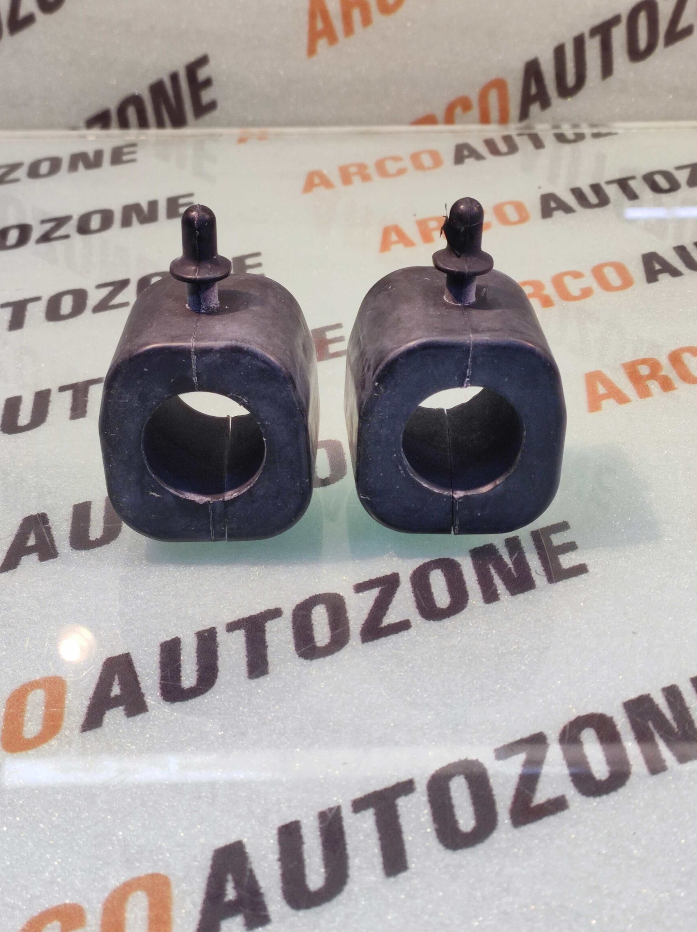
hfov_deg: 68.6
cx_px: 347
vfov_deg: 84.7
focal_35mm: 19
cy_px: 483
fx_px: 511
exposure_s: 1/33
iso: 187
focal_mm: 4.74
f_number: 1.79
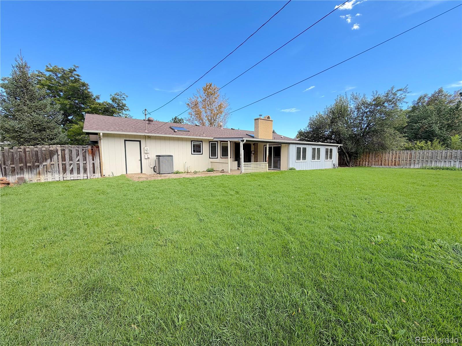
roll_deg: +0.0
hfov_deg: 102.1
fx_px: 187
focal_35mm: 14
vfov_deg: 85.7
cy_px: 173
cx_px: 231
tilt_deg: -4.0
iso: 40
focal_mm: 2.22
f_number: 2.2
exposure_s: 1/658
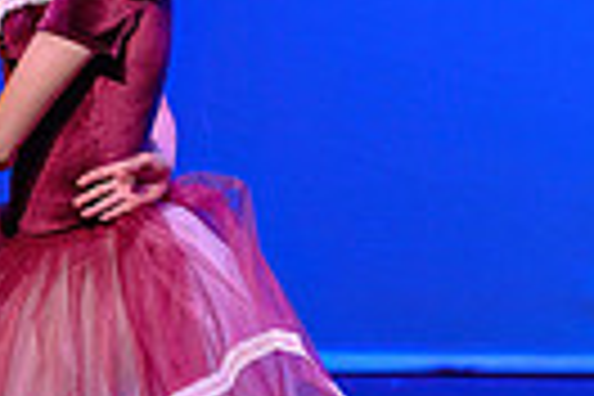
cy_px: 168
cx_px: 762
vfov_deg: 1.9
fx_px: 11764
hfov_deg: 2.9
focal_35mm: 713
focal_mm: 125
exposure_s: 1/400
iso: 1250
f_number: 2.8
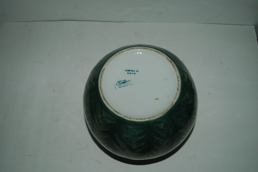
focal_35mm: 42
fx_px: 301
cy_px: 86
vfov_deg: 31.8
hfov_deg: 46.4
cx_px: 129
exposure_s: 1/125
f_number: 7.1
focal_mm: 28
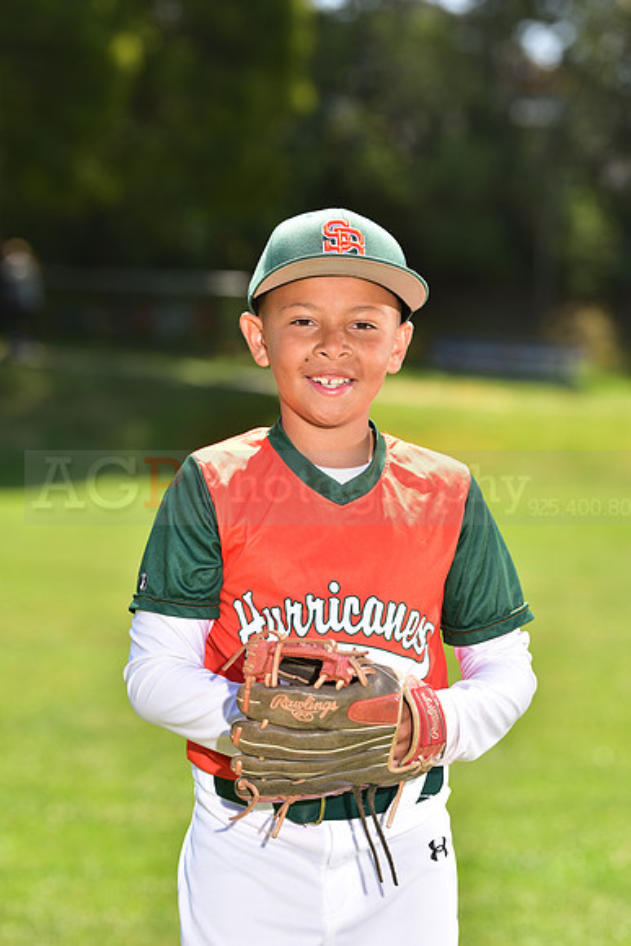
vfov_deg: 12.4
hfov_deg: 8.3
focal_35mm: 165
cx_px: 316
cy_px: 473
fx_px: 4335
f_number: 5
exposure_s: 1/200
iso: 80
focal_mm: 165
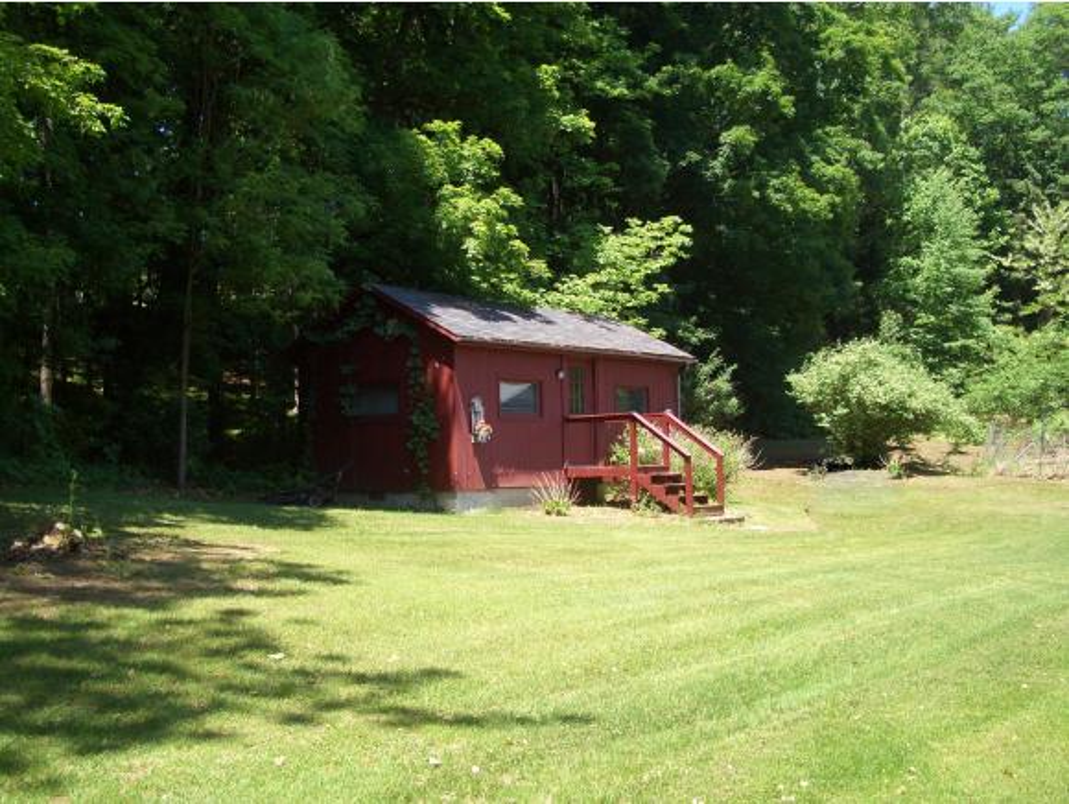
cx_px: 534
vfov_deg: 35.2
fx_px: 1267
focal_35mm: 41
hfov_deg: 45.7
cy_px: 402
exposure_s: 1/250
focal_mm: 6.8
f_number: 2.8
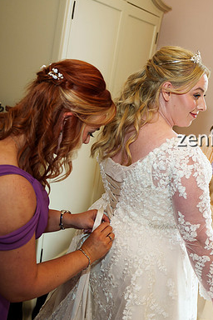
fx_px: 399
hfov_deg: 27.7
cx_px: 224
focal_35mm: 45
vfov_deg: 43.6
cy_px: 153
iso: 800
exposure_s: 1/250
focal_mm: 28
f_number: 2.8
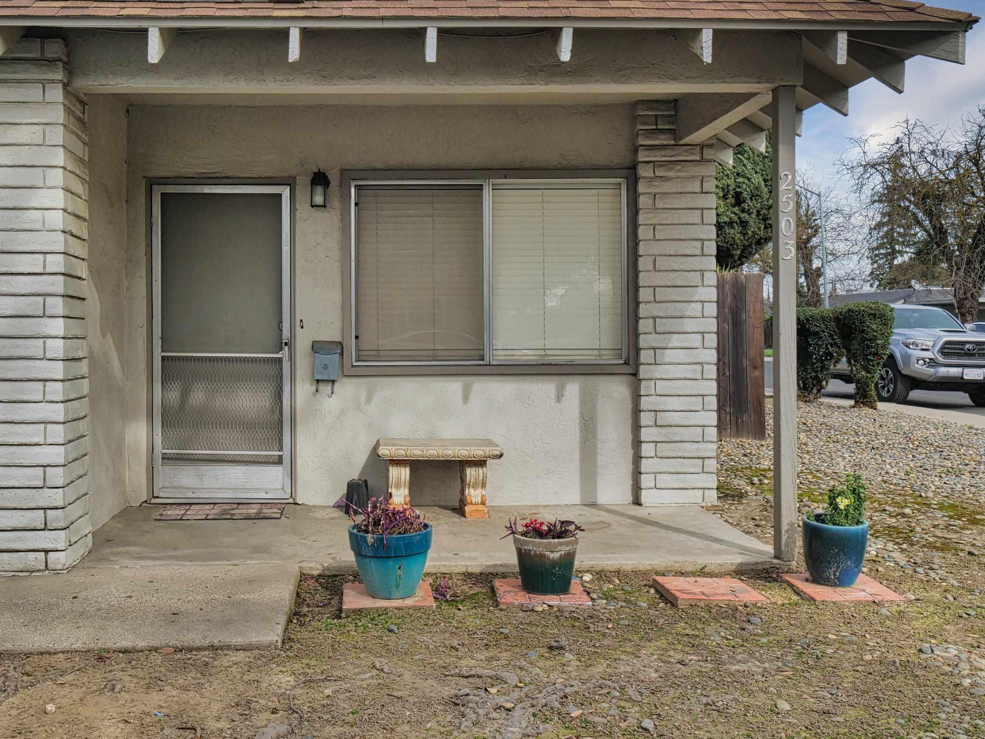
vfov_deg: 39.6
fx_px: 1024
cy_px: 330
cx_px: 403
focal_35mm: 36
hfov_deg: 51.1
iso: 125
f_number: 7.1
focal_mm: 14
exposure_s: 1/200
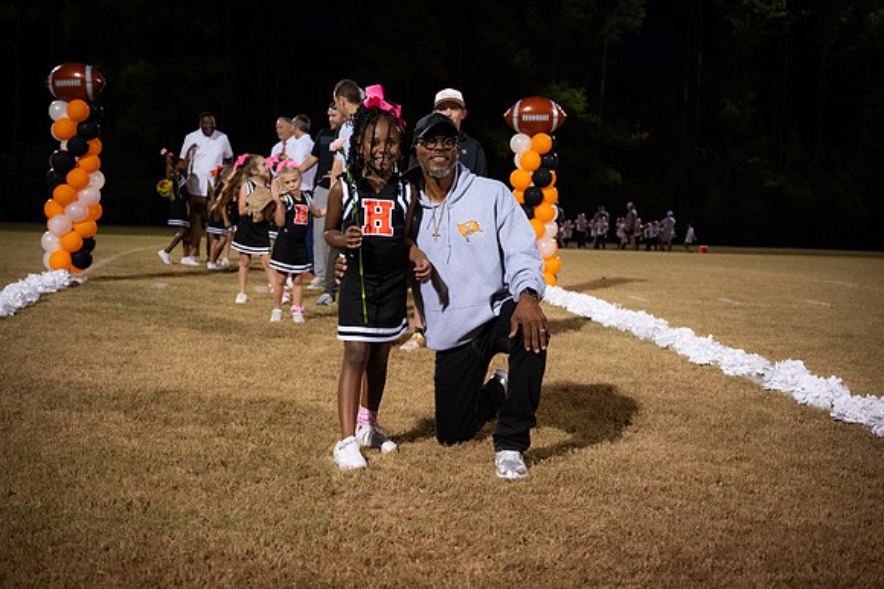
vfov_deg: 28.6
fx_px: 1153
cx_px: 442
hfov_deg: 41.9
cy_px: 294
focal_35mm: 47
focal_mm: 47
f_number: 4
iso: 3200
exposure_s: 1/250
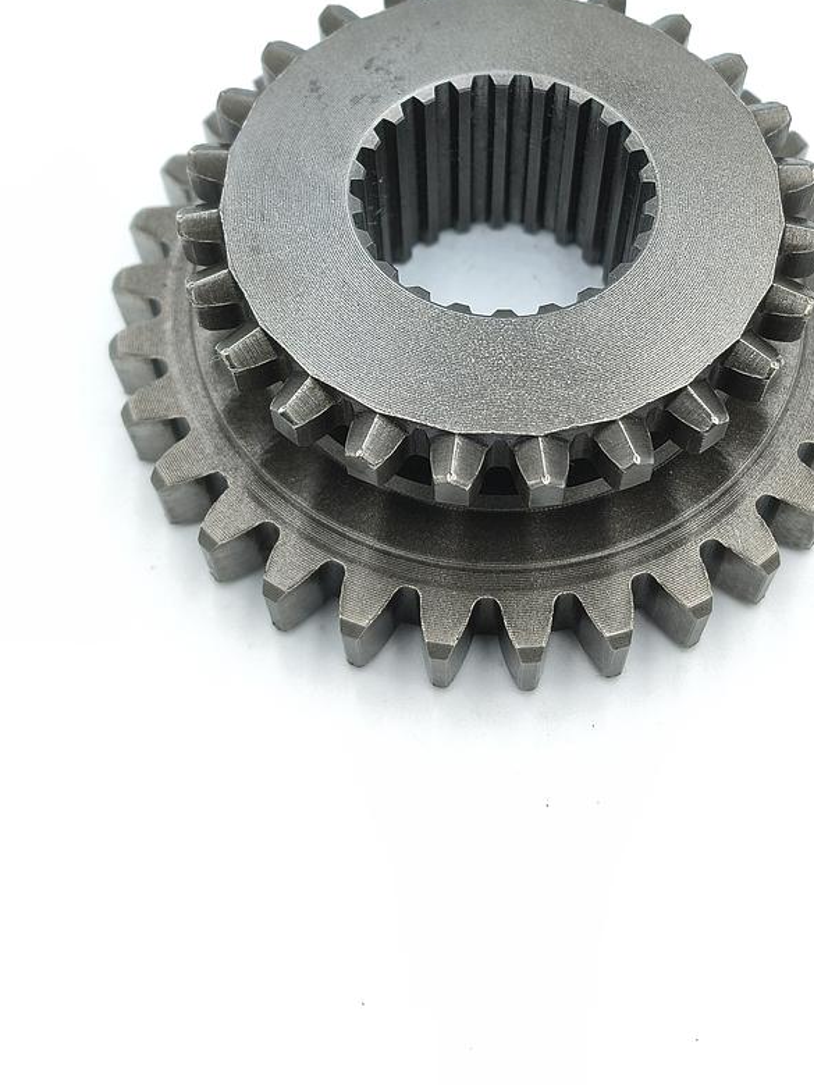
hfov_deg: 35.8
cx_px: 490
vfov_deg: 45.3
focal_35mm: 40
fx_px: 1254
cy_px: 285
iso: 100
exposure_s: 1/230
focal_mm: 4.81
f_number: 1.8
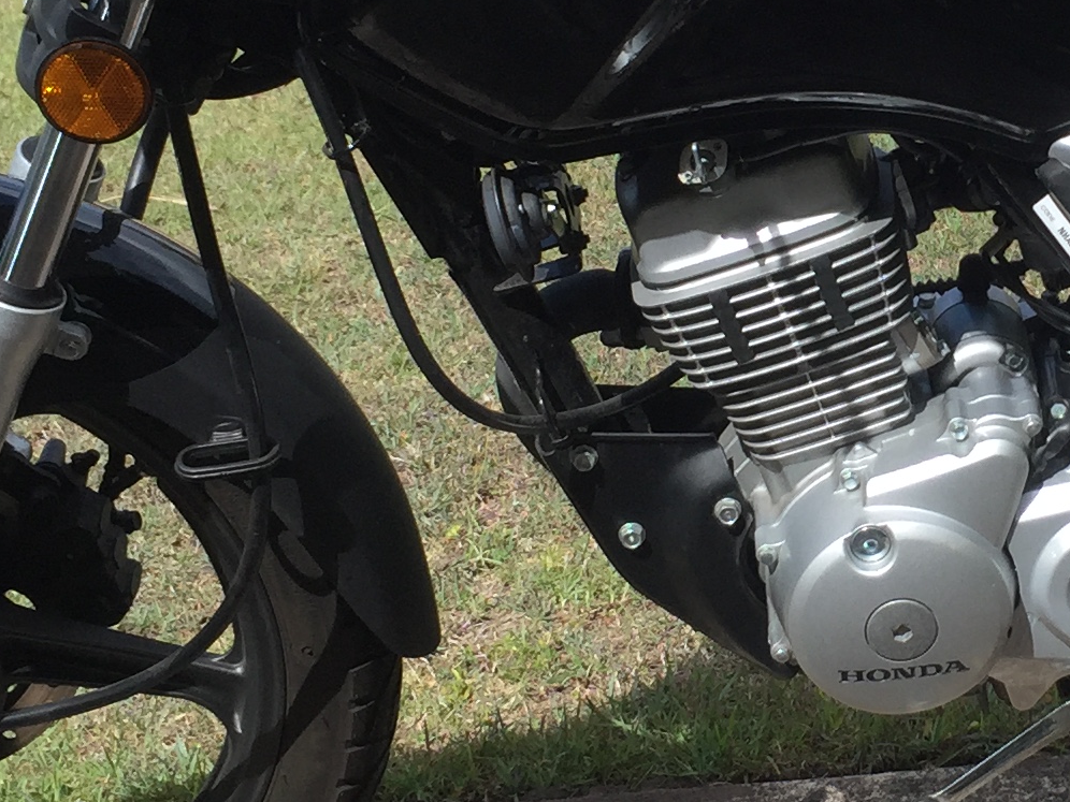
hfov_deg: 20.1
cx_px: 1030
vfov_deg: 15.5
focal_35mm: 95
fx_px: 2937
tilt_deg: -19.1
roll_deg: +2.7
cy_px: 229
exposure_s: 1/1721
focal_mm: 4.15
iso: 32
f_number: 2.2
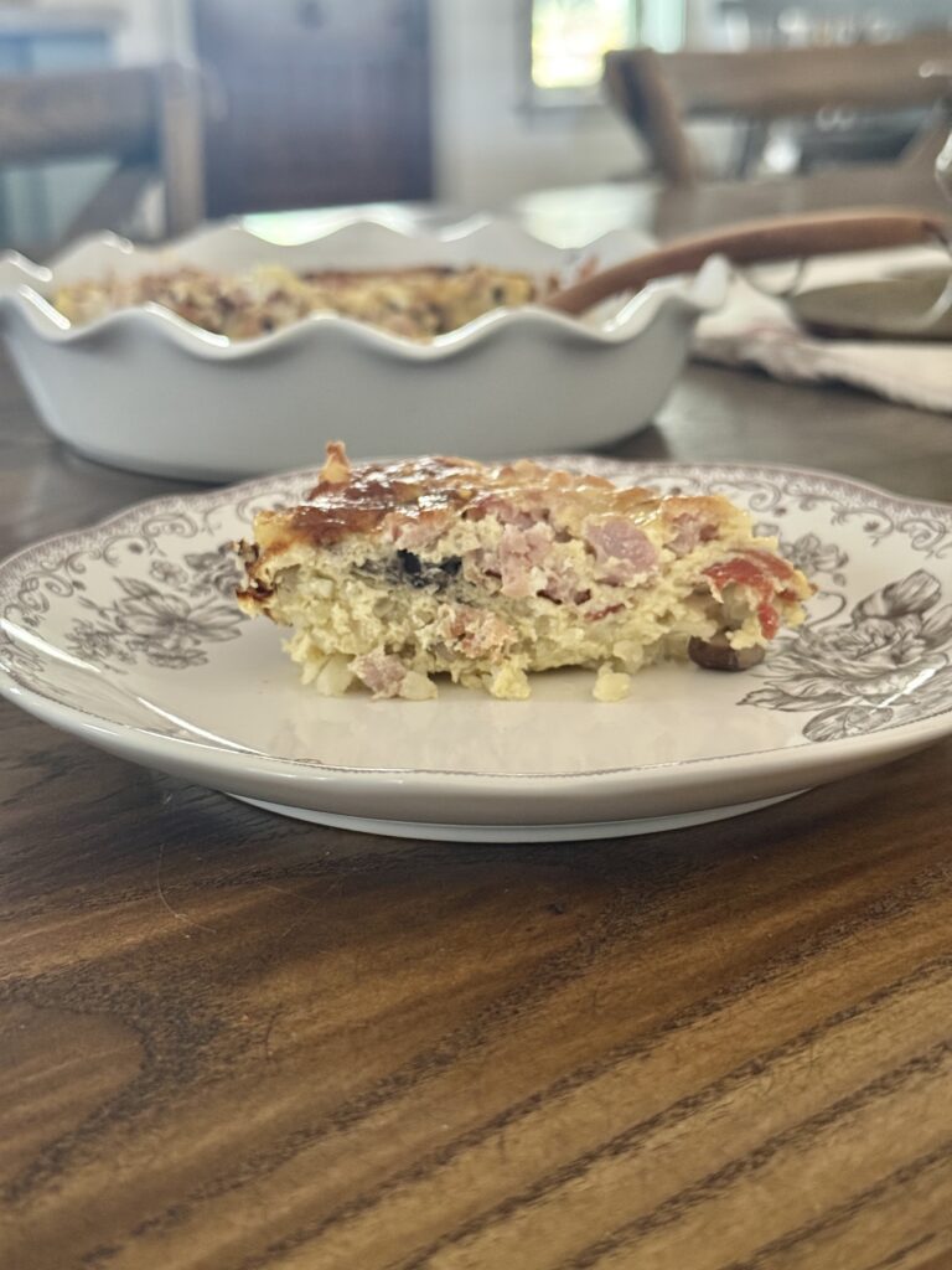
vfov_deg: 39.7
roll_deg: +0.6
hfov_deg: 30.3
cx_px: 476
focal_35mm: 48
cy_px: 635
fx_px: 1760
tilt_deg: -18.0
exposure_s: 1/37
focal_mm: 6.76
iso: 500
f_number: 1.78
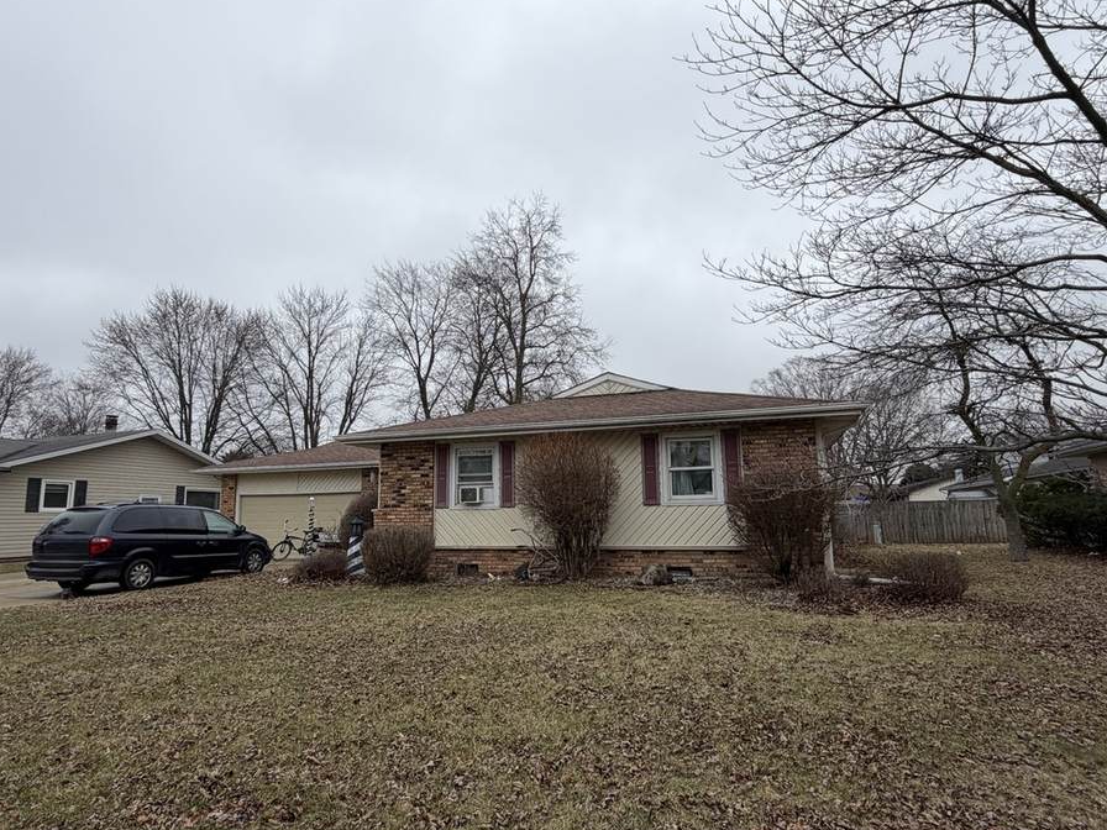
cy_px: 426
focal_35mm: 20
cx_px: 554
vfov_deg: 66.0
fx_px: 640
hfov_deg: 81.7
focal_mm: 2.22
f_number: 2.2
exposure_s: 1/770
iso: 32
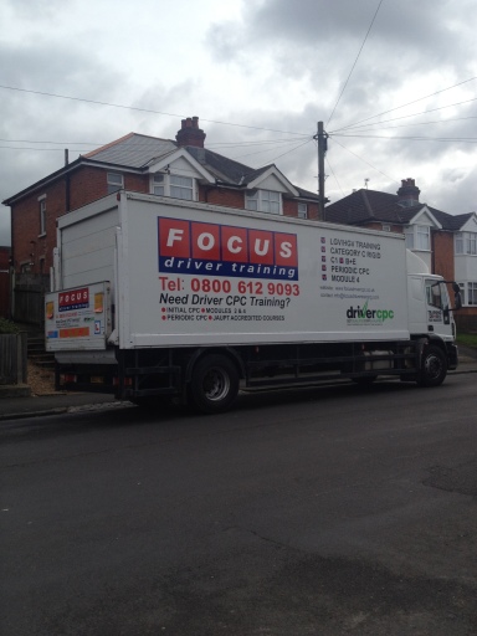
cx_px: 238
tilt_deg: +1.1
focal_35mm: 35
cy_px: 318
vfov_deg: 52.6
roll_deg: +1.2
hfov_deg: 40.7
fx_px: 643
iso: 50
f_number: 2.4
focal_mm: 4.28
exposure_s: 1/1623
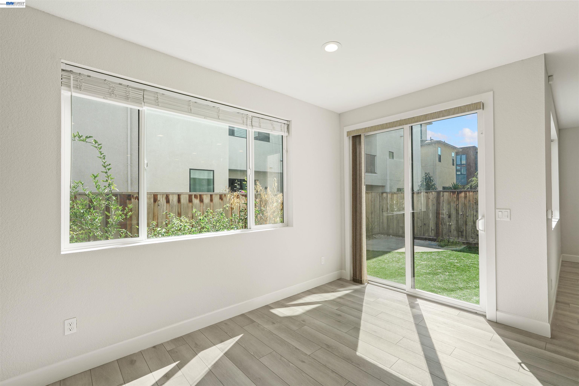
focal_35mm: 16
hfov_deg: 96.7
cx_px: 290
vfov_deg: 73.7
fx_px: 257
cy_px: 193
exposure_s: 1/60
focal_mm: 16
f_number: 9
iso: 640
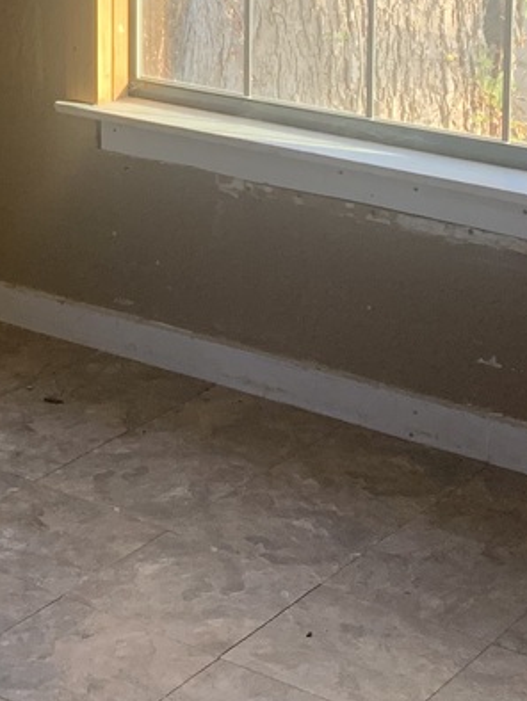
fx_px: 1926
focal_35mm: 95
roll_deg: +1.4
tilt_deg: -9.4
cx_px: -16
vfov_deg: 19.8
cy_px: -60
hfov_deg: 15.3
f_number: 1.8
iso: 100
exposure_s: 1/89
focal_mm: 4.25
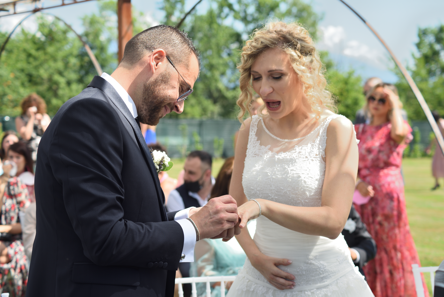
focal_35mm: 75
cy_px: 148
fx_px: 925
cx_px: 222
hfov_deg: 27.0
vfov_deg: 18.2
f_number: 8
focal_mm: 75
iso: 100
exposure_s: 1/200
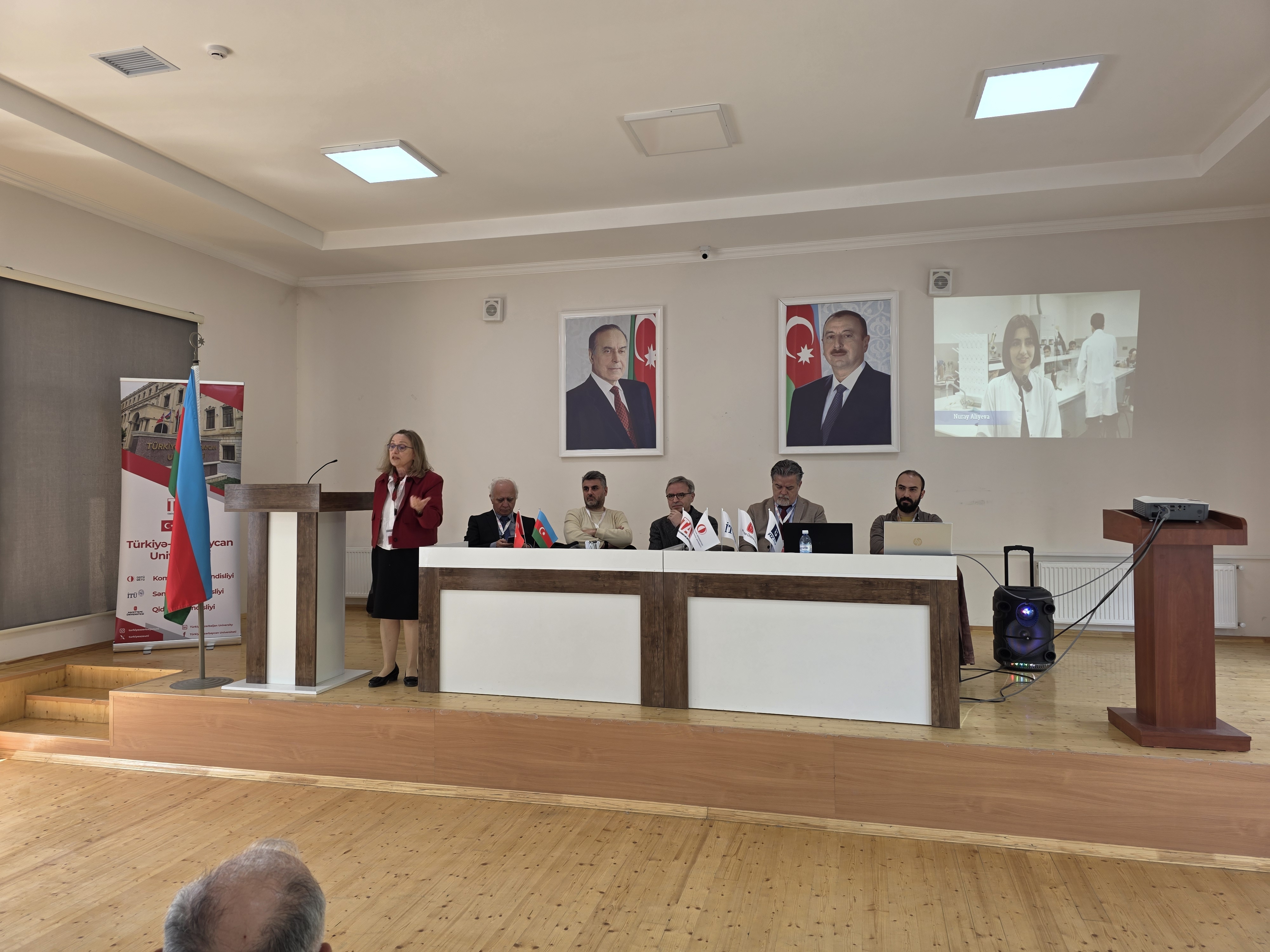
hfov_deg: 73.9
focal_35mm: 23
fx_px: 844
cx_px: 635
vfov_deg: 58.9
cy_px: 476
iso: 32
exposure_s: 1/60
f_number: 1.7
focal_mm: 6.3
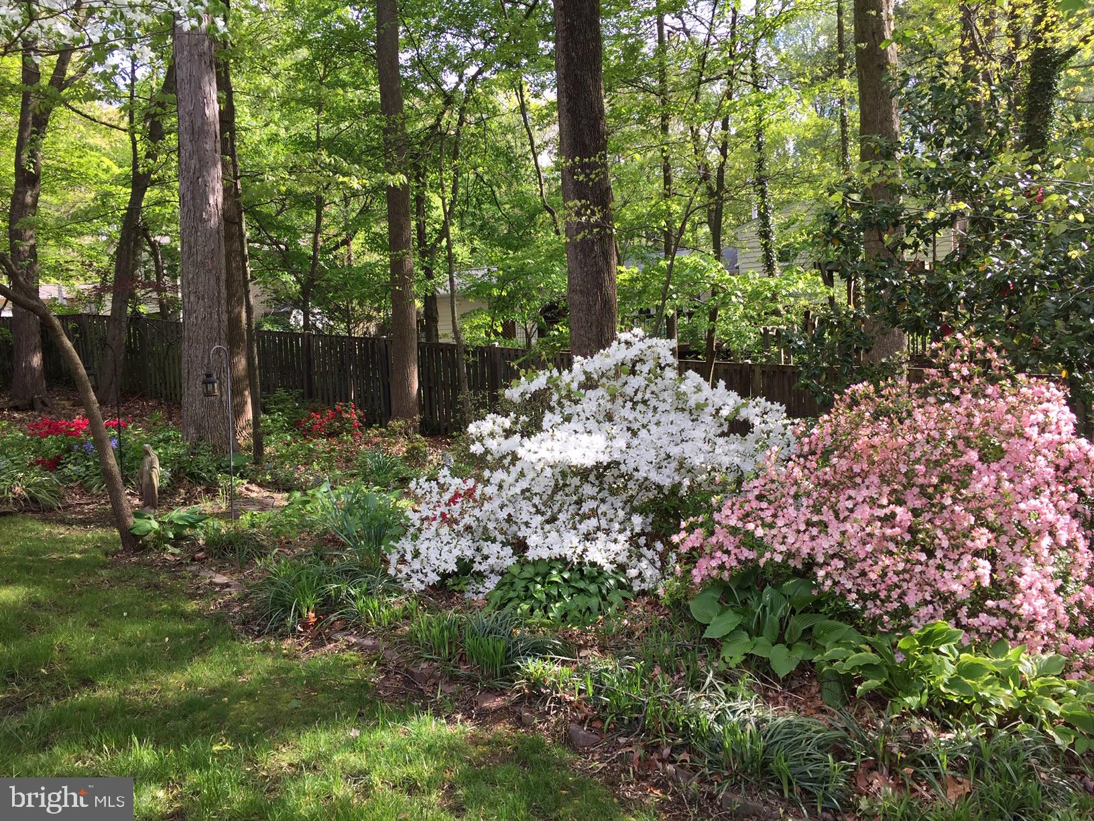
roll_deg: +3.6
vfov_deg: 48.2
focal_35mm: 29
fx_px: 917
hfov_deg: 61.7
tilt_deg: -4.8
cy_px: 410
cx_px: 547
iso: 32
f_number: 2.2
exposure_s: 1/332
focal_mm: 4.15
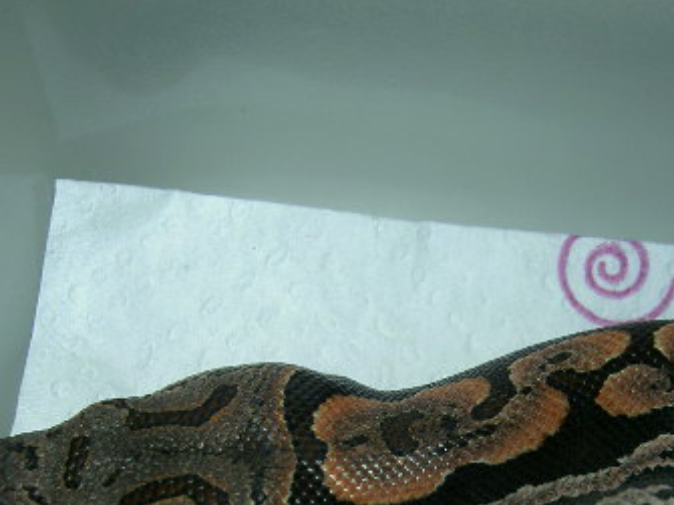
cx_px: 481
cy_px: 475
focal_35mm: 65
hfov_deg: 29.5
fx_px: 1265
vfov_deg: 21.9
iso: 50
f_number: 4.7
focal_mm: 5.6
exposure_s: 1/60
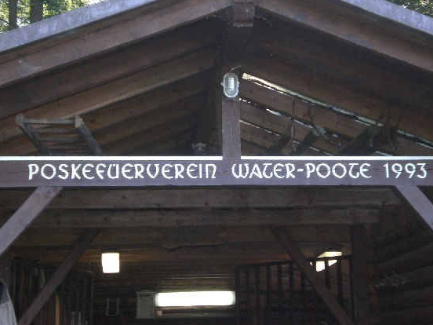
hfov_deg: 22.5
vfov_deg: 17.0
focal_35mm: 87
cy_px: 141
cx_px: 222
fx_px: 1088
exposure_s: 1/60
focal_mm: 12.47
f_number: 4.5
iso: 200
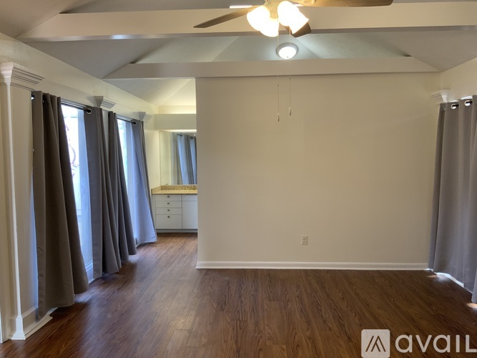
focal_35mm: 29
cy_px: 179
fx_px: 400
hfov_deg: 61.7
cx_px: 238
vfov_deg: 48.2
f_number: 1.8
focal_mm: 3
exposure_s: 1/60
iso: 64
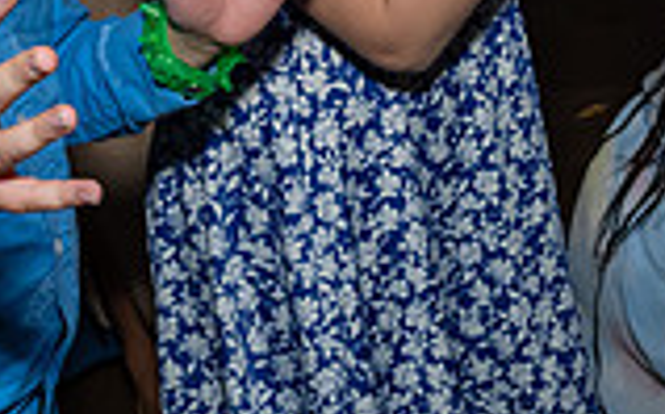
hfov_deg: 20.8
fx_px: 1774
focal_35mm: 98
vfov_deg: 12.5
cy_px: -257
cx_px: 605
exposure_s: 1/250
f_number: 8
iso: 1000
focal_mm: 17
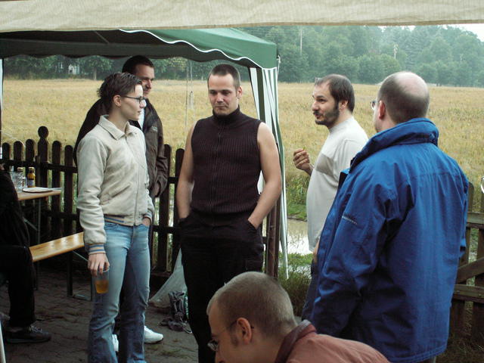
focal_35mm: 56
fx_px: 783
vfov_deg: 26.1
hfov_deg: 34.3
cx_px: 242
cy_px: 182
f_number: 3.2
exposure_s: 1/40
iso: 125
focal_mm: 9.4
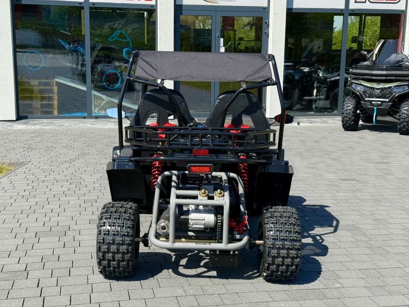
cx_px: 197
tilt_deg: -10.8
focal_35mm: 50
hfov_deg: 38.2
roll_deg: -1.1
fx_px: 591
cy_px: 154
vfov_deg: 29.1
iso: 64
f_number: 1.78
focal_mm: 6.76
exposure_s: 1/2976
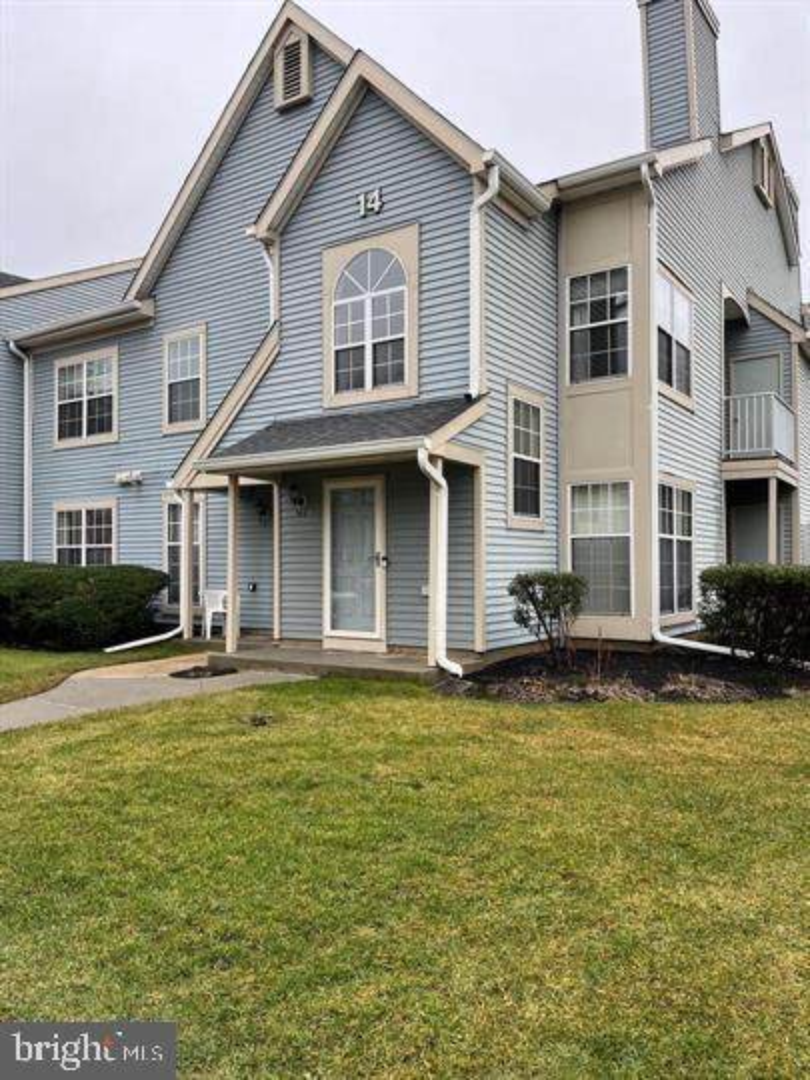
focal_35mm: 26
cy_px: 540
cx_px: 405
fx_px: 811
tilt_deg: +1.8
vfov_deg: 67.3
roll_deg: +0.9
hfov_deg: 53.1
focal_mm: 5.1
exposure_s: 1/122
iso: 50
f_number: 1.6
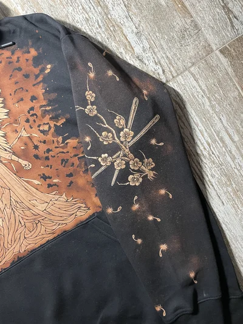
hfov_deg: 53.1
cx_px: 122
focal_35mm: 26
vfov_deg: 67.3
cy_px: 162
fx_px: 243
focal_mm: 4.2
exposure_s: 1/25
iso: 500
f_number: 1.6
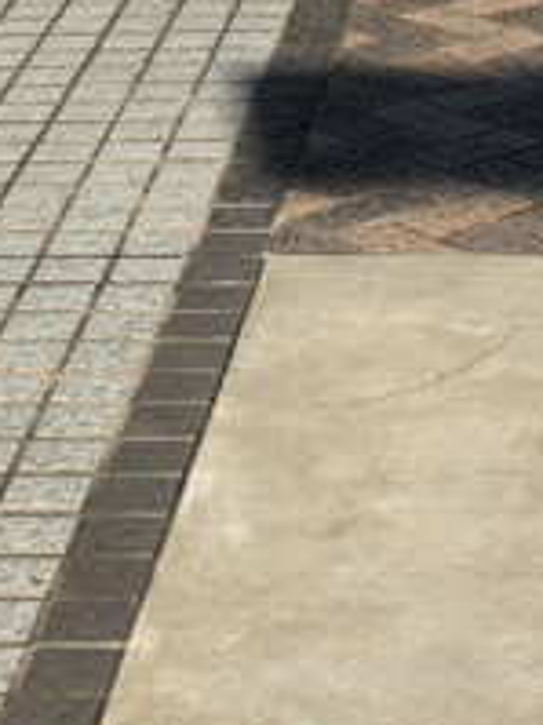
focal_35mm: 149
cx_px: 270
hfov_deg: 9.9
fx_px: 3120
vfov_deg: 12.8
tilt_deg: -6.7
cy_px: -244
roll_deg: +0.1
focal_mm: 4.15
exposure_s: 1/2079
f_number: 2.2
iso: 25
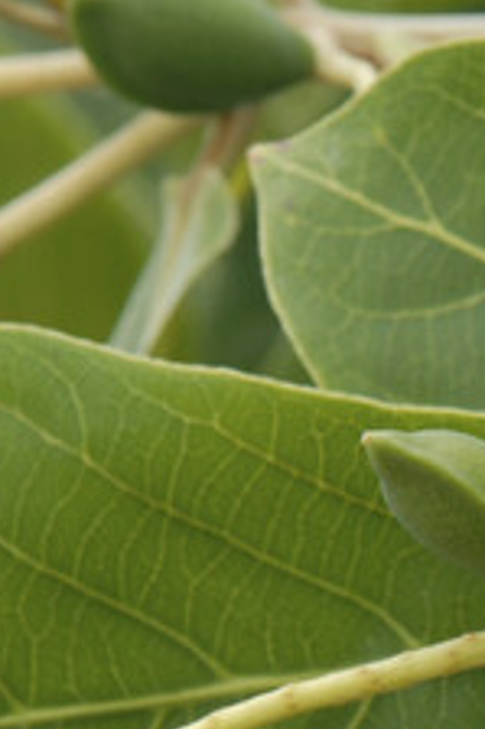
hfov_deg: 3.6
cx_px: 892
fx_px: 7636
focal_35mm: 377
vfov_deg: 5.4
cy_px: 877
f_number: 10
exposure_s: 1/60
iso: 100
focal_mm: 55
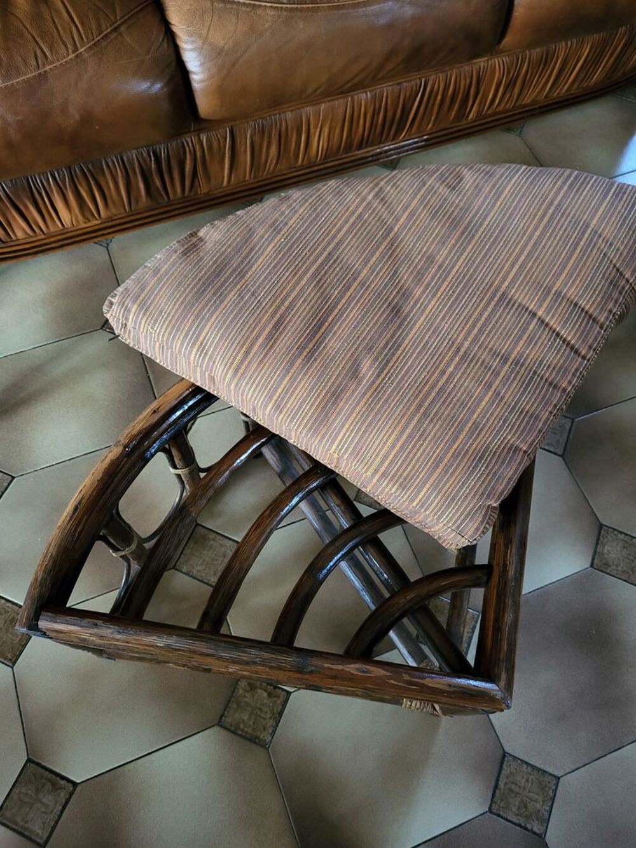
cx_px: 318
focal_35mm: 26
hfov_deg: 53.1
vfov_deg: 67.3
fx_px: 637
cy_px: 424
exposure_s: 1/25
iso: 640
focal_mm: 5.4
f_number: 1.8
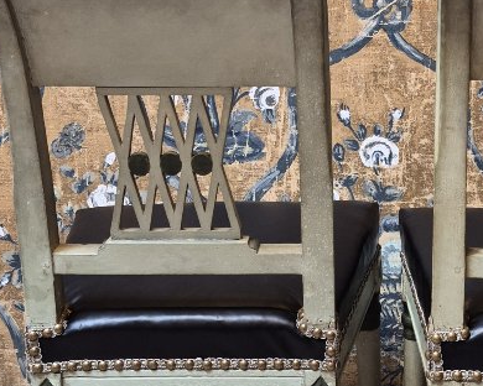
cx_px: 380
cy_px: 118
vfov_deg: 22.0
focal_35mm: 69
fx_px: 986
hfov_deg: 27.0
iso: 250
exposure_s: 1/100
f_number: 1.8
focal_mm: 5.4
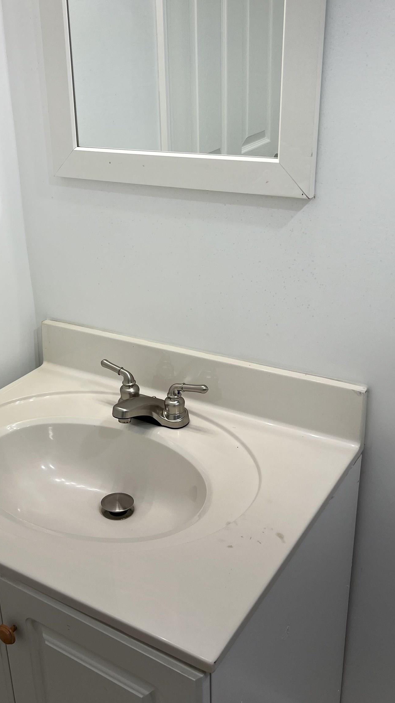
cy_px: 351
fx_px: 708
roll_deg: +2.6
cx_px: 110
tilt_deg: -23.6
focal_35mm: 38
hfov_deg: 30.8
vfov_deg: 52.8
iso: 40
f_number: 1.5
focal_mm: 5.7
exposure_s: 1/271
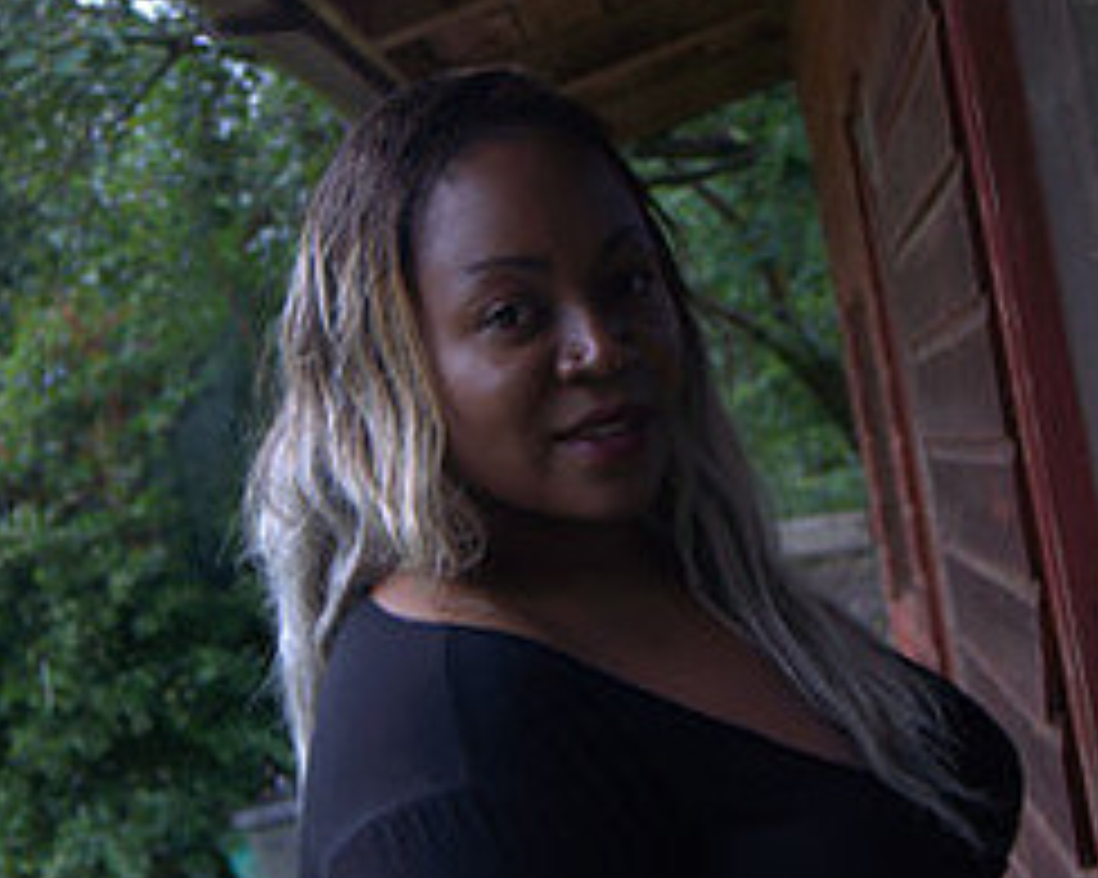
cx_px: 596
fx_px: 2534
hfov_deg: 24.4
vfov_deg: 19.6
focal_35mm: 78
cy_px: 302
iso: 100
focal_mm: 30
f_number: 4.5
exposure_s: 1/100
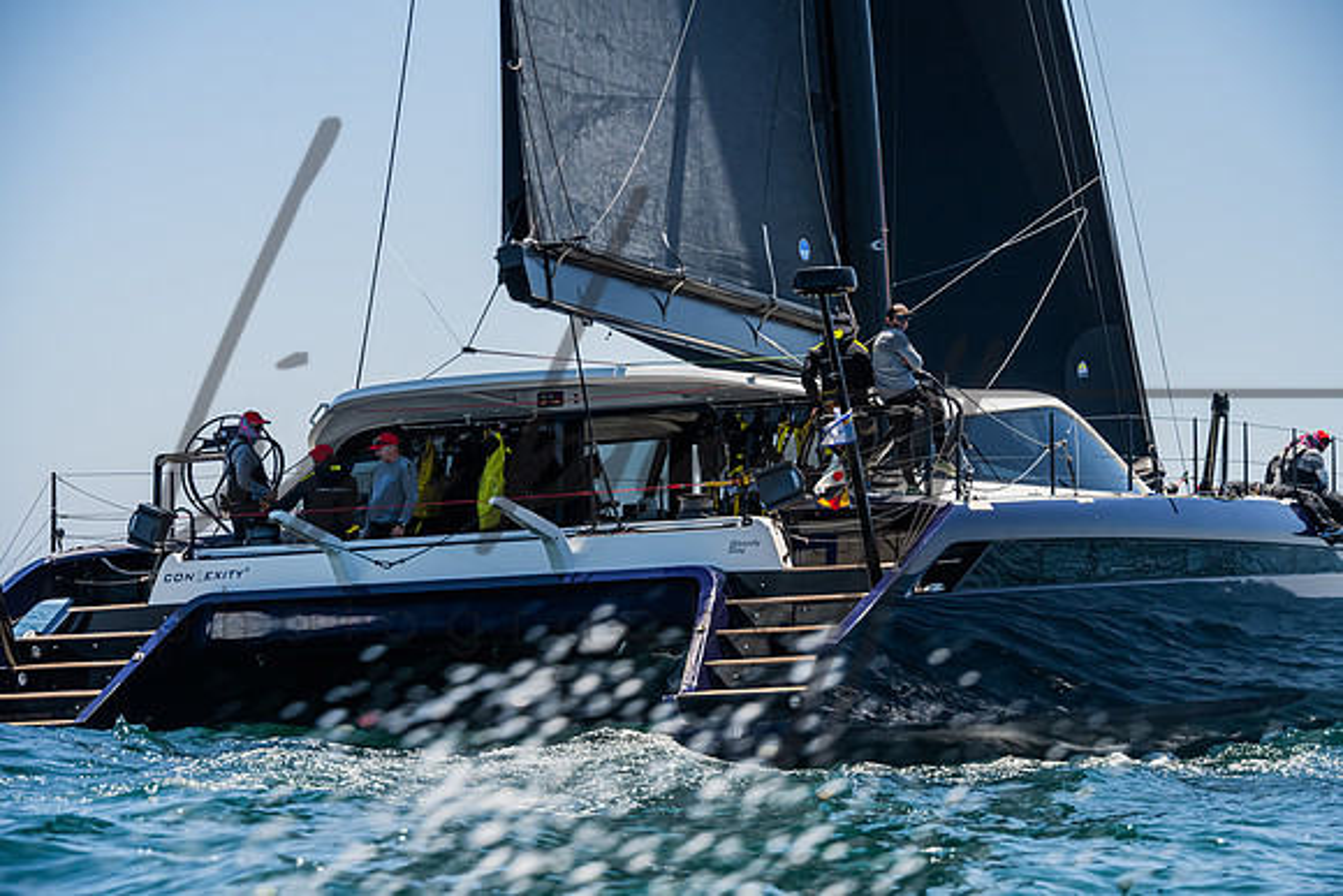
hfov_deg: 16.4
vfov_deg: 11.0
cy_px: 448
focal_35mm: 125
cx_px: 672
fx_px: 4664
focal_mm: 125
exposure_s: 1/1250
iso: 500
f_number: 8
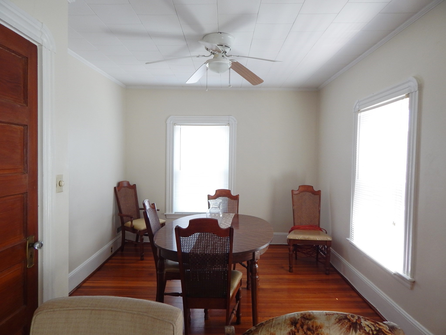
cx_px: 223
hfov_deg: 73.9
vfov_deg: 58.9
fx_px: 296
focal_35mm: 23
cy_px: 168
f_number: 3
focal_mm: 4
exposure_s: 1/30
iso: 125
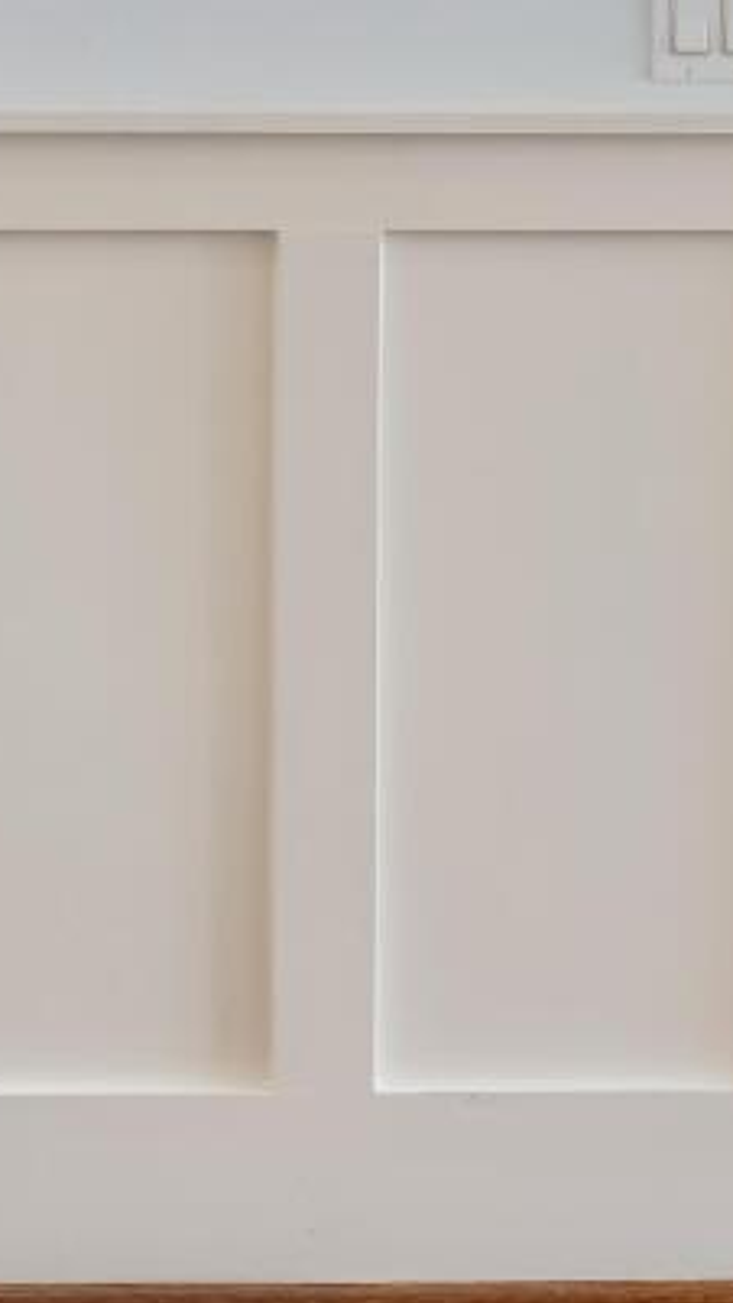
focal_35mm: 125
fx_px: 4321
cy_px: -301
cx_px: 42
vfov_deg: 16.4
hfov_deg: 9.6
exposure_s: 1/1.67
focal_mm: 16
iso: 100
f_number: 9
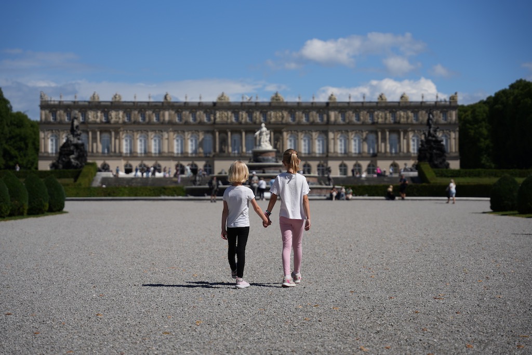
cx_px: 266
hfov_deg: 28.8
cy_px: 178
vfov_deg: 19.5
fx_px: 1035
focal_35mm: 70
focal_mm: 70
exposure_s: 1/4000
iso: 100
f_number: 2.8
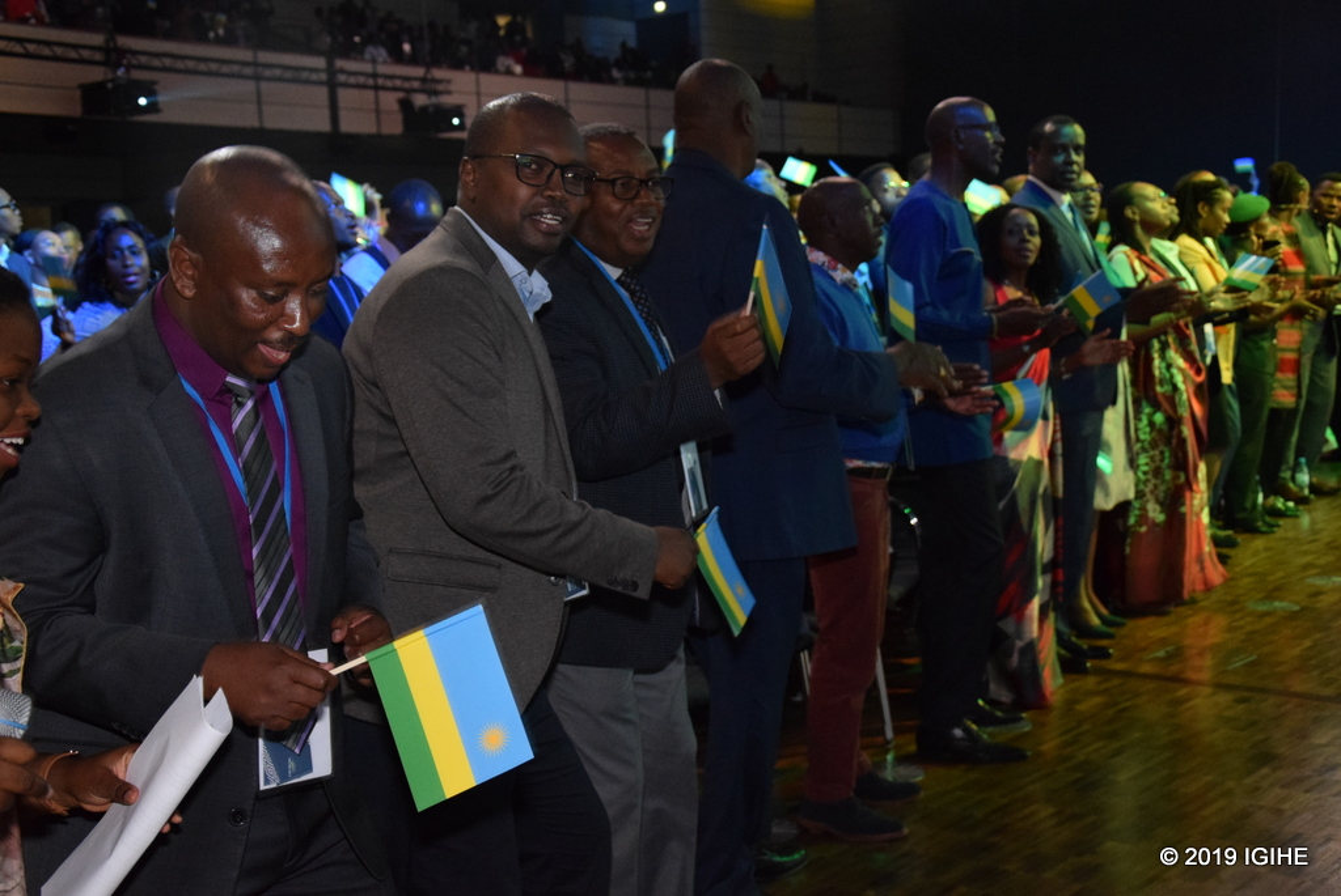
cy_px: 448
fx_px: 1902
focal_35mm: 51
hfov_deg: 38.8
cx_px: 670
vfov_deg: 26.5
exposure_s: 1/60
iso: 3200
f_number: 4.2
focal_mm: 34
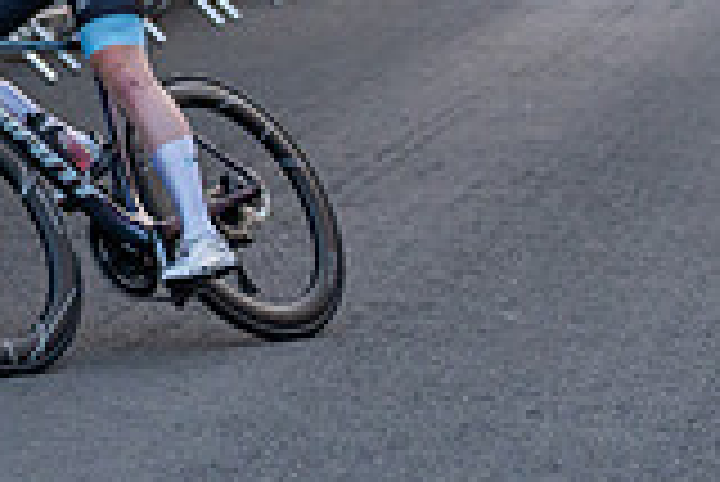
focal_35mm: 253
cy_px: -209
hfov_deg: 8.1
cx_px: 32
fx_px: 5064
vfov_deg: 5.4
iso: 3200
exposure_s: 1/1000
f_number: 2.8
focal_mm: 70
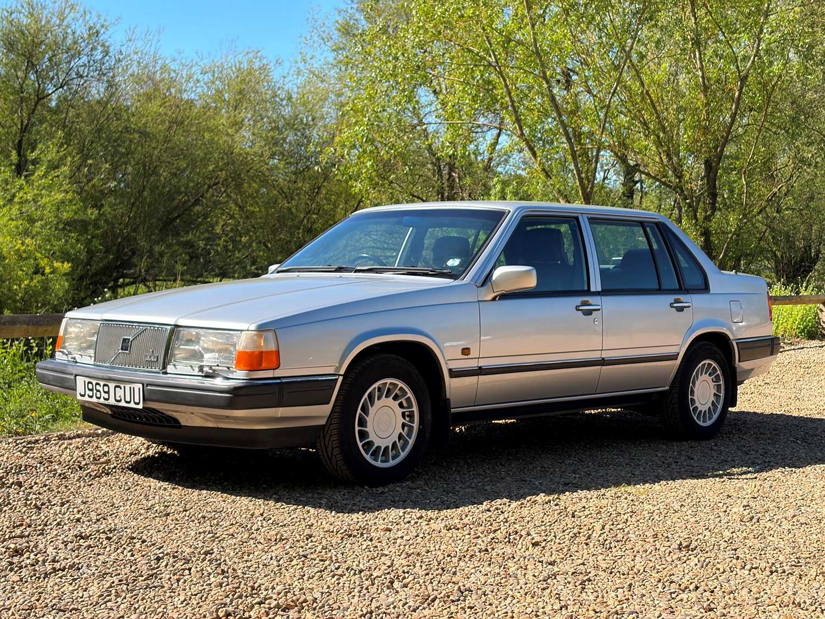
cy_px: 310
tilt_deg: -1.5
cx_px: 412
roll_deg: +0.6
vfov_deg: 28.0
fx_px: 1239
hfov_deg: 36.8
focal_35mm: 52
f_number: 1.6
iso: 50
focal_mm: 5.96
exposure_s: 1/1957
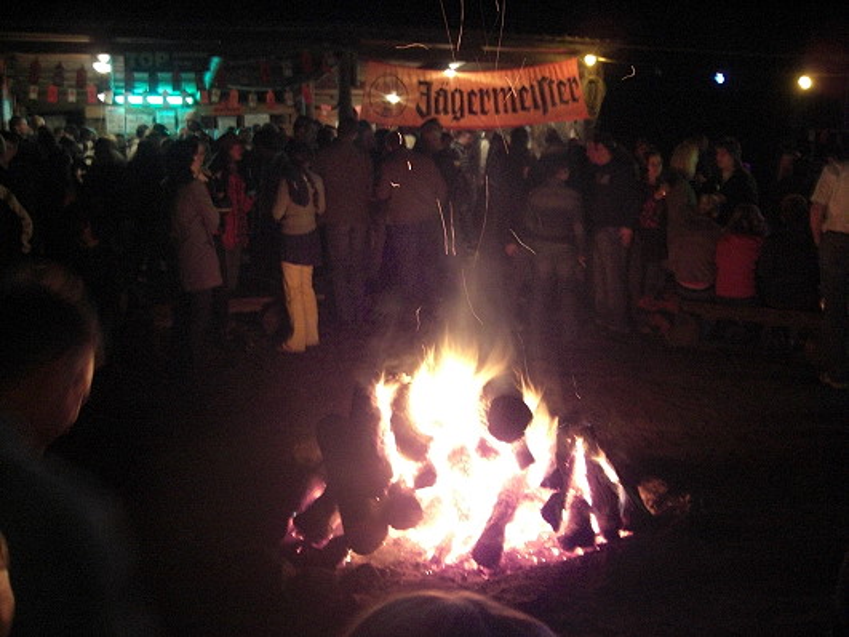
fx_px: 932
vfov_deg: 37.7
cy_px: 318
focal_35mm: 38
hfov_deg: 49.0
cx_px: 424
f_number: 2.8
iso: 800
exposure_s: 1/8
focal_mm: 7.9
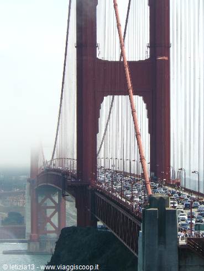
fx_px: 2012
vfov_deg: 7.7
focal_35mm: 256
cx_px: 102
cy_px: 136
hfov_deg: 5.8
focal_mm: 42.6
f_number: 5.6
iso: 100
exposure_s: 1/250
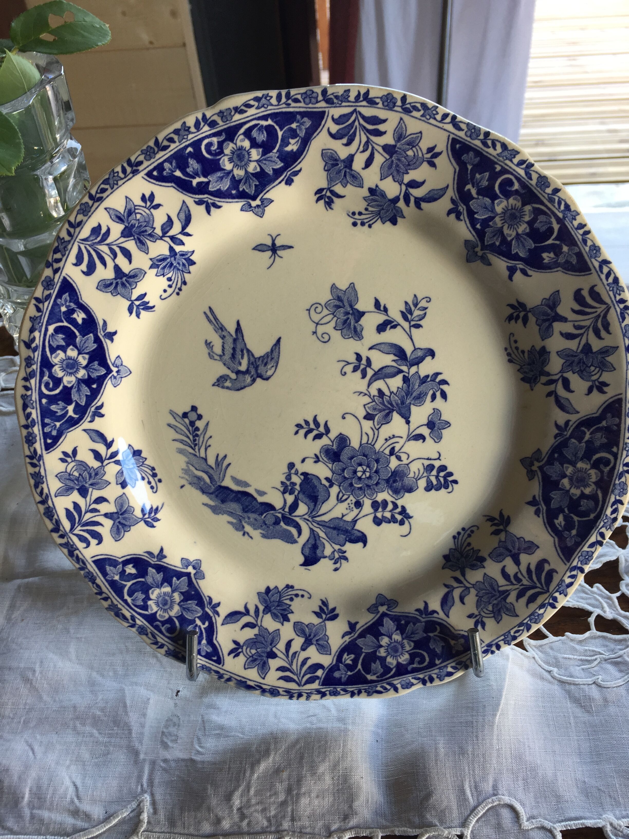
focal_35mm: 29
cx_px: 314
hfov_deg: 48.2
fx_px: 703
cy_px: 420
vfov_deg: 61.7
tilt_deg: -45.2
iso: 32
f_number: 2.2
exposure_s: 1/50
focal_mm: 4.15
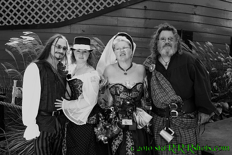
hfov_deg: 46.4
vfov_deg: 31.9
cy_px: 78
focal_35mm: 42
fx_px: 271
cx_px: 116
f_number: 3.2
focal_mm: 28
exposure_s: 1/160
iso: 400
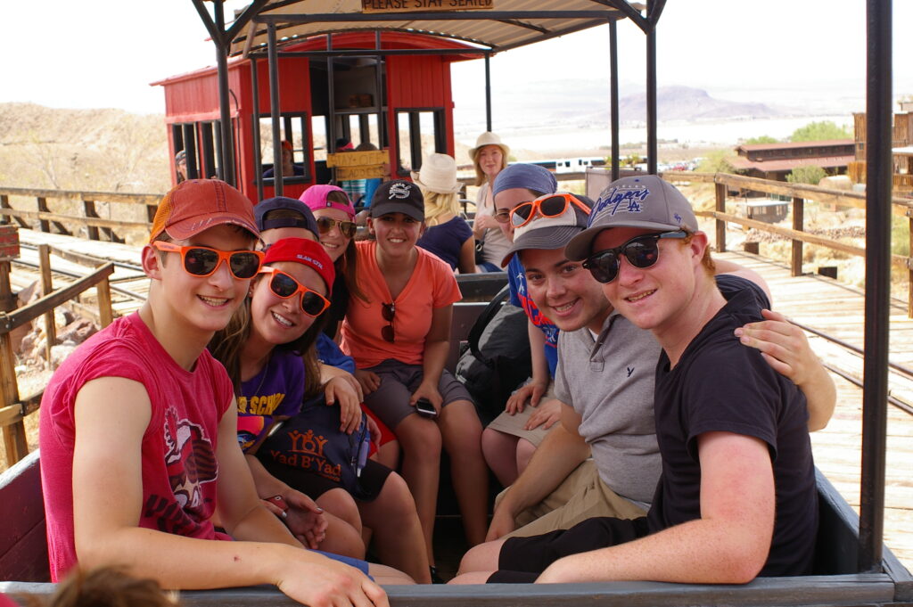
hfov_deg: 46.4
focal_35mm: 42
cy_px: 304
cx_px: 456
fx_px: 1064
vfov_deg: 31.8
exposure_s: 1/180
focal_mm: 28
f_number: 6.7
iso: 200
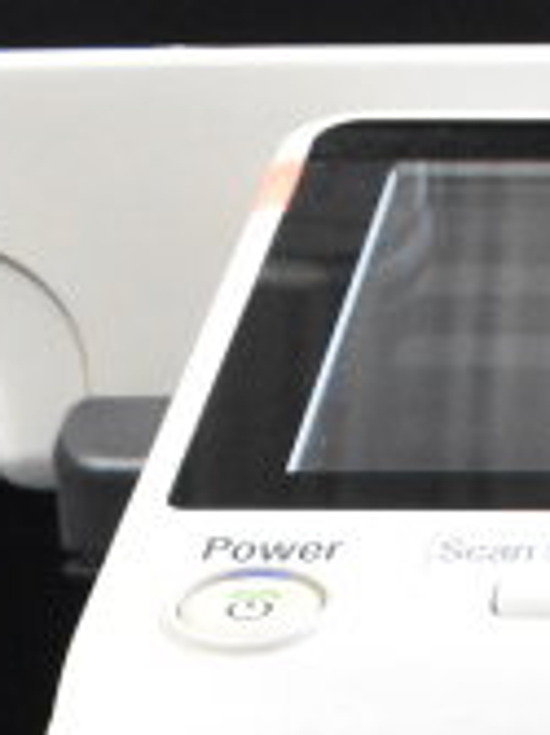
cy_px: 1450
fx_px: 3012
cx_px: 1140
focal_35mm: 142
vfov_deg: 12.3
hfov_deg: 9.6
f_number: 8
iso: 6400
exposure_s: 1/250
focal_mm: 18
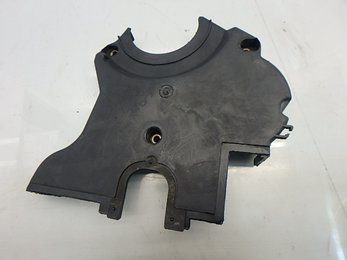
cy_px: 130
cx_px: 174
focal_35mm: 21
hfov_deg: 79.0
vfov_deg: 63.4
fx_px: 211
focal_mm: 3.7
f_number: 3.5
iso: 200
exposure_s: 1/50
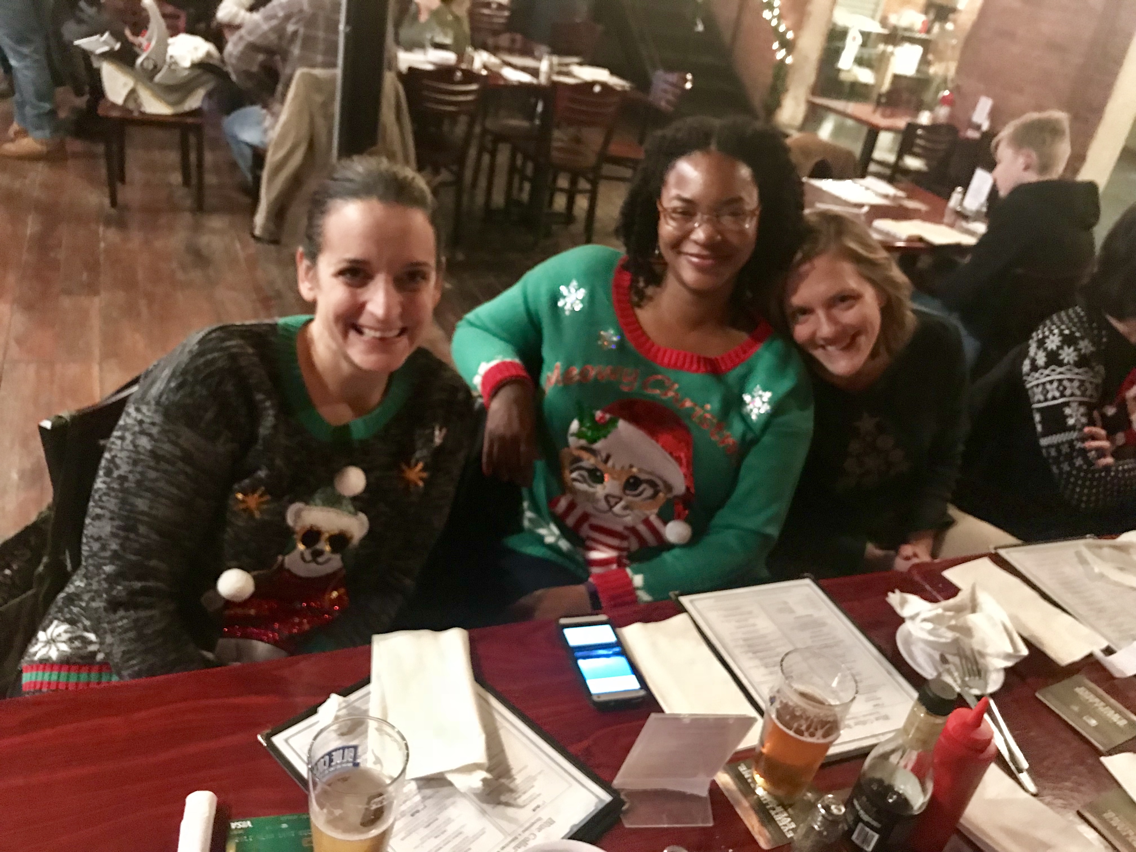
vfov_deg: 49.7
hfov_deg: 63.4
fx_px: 919
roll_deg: -12.1
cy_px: 426
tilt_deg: -27.9
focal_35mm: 28
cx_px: 568
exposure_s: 1/4
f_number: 1.8
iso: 200
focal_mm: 3.99
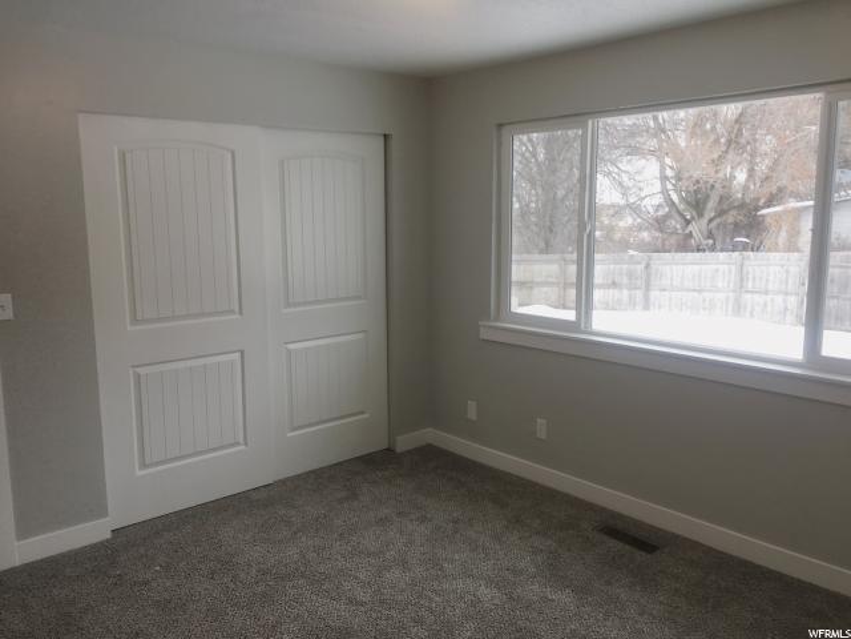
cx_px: 426
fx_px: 713
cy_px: 320
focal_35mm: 29
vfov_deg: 48.2
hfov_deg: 61.7
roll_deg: +1.1
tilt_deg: -9.8
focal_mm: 4.15
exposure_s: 1/40
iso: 25
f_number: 2.2
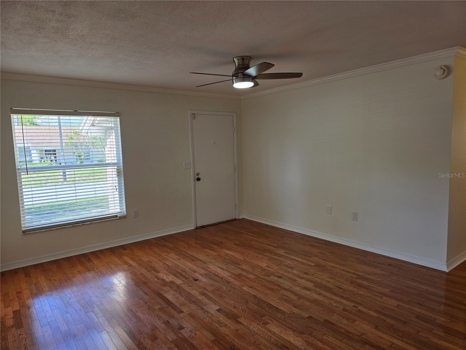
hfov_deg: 73.9
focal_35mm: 23
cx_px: 233
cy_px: 175
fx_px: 310
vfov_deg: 58.9
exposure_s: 1/120
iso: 40
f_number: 1.7
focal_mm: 6.3
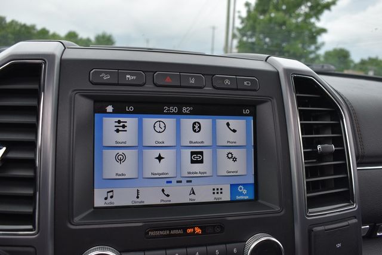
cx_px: 191
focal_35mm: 30
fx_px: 318
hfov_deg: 61.9
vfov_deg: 43.6
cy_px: 128
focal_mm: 20
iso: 280
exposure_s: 1/250
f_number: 5.6
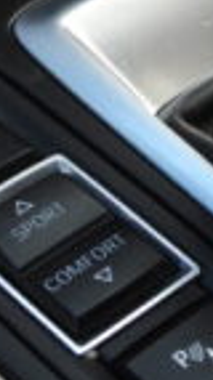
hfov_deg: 7.4
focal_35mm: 163
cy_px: -3
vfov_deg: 13.0
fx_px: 1643
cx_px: 253
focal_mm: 5.4
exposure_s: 1/50
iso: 100
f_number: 3.2
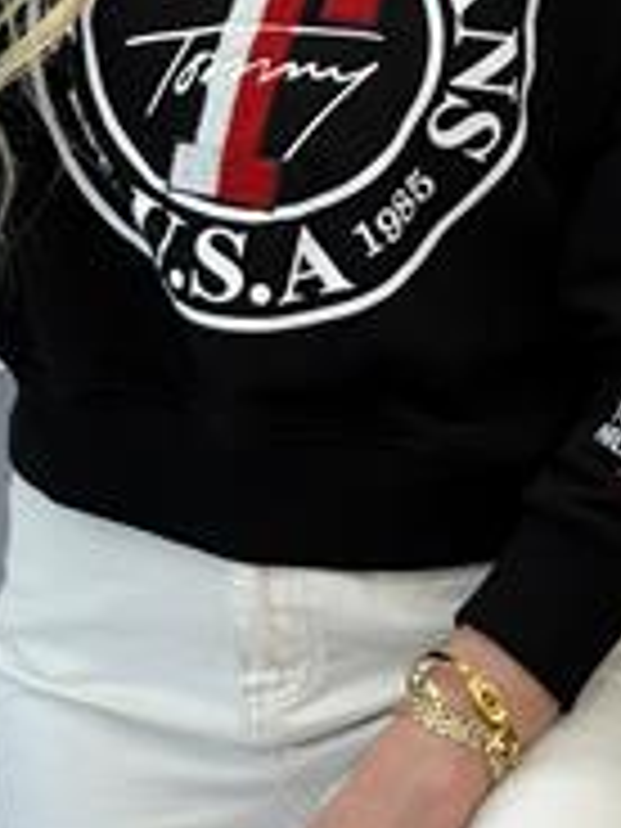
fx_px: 3253
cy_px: 36
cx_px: 320
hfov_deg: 10.9
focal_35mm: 136
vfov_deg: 14.3
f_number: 1.78
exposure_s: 1/100
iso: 50
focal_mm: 6.76
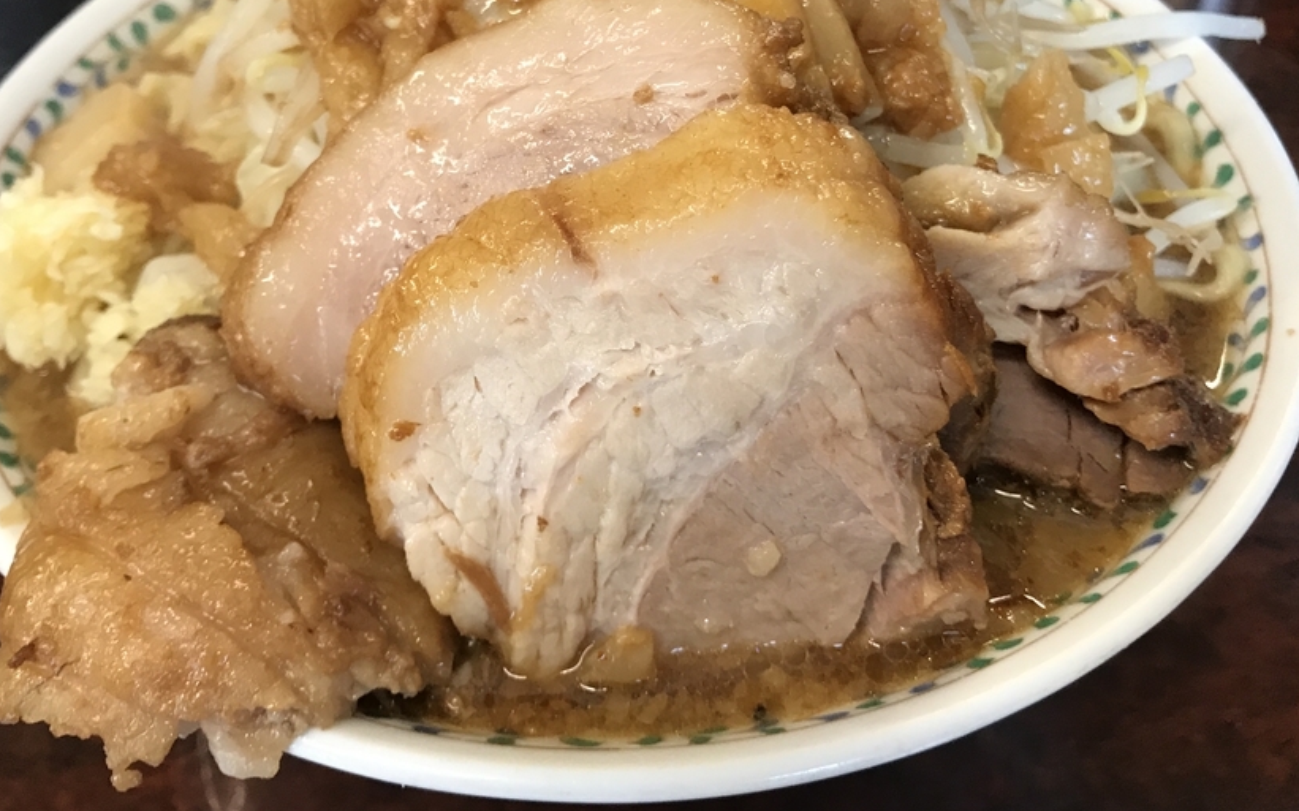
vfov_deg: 34.0
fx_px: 1310
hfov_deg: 52.8
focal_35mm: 37
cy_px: 250
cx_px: 655
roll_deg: -0.5
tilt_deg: -43.3
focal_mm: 3.99
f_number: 1.8
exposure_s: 1/30
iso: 32
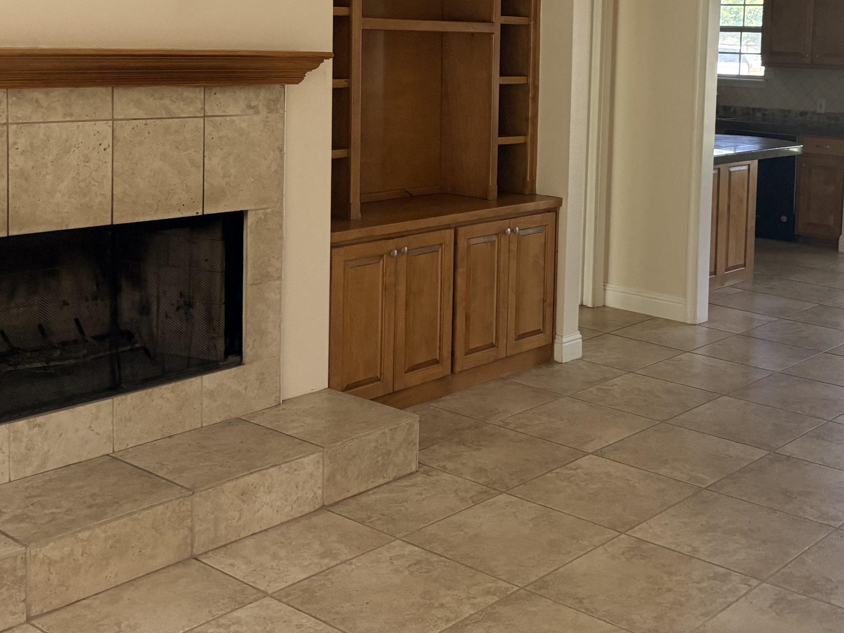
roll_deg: -1.6
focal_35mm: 48
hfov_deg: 39.3
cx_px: 546
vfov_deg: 29.7
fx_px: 1170
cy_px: 138
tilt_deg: -4.5
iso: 125
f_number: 1.6
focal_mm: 5.96
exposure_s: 1/128
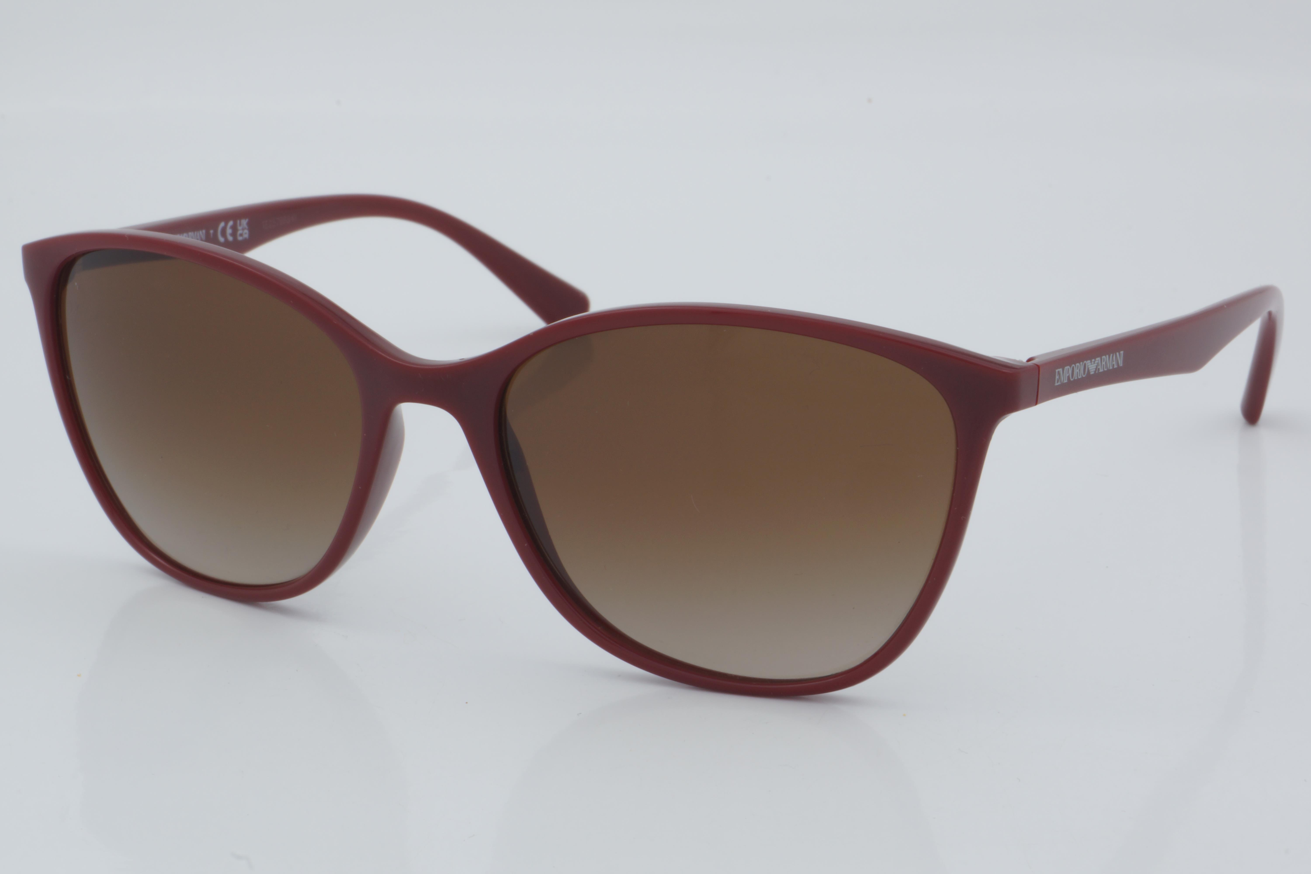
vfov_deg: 18.2
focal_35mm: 75
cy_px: 437
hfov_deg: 27.0
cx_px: 656
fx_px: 2731
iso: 100
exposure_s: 1/4
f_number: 32
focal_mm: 50
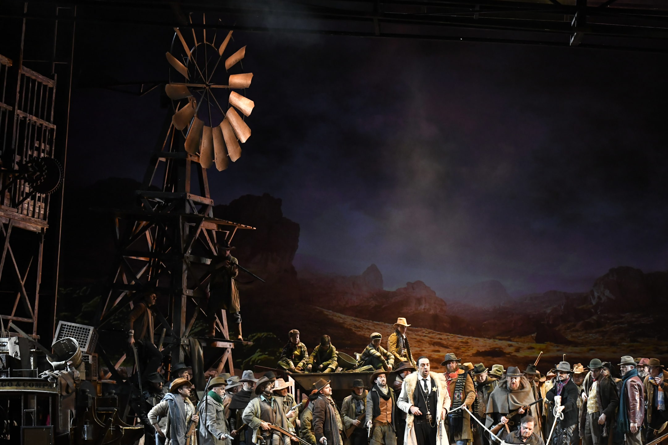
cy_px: 257
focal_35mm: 83
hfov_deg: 24.5
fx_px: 1540
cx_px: 346
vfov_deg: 16.5
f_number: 4
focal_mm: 70
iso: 4000
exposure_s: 1/250
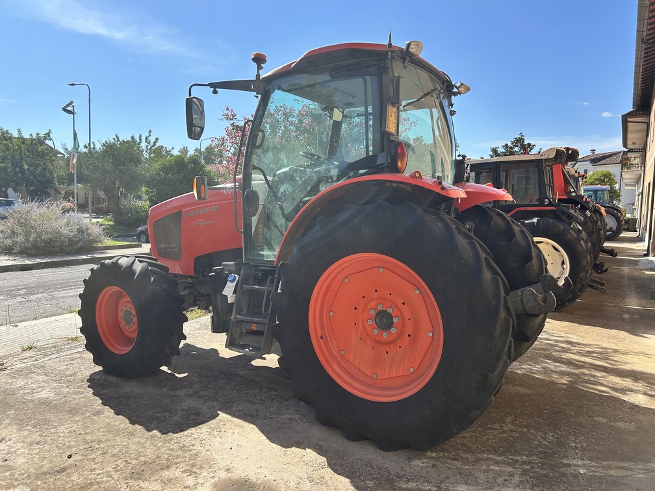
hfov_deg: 67.3
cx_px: 328
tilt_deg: -4.8
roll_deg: -1.3
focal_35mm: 26
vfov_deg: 53.1
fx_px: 492
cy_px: 246
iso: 50
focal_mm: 5.7
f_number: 1.5
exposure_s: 1/2915
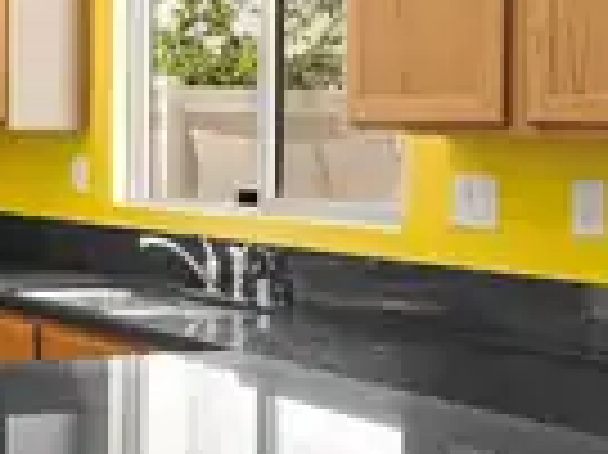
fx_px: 1404
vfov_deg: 18.3
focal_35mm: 80
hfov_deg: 21.2
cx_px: -266
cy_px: 133
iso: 400
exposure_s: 1/8
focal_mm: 28
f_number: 8
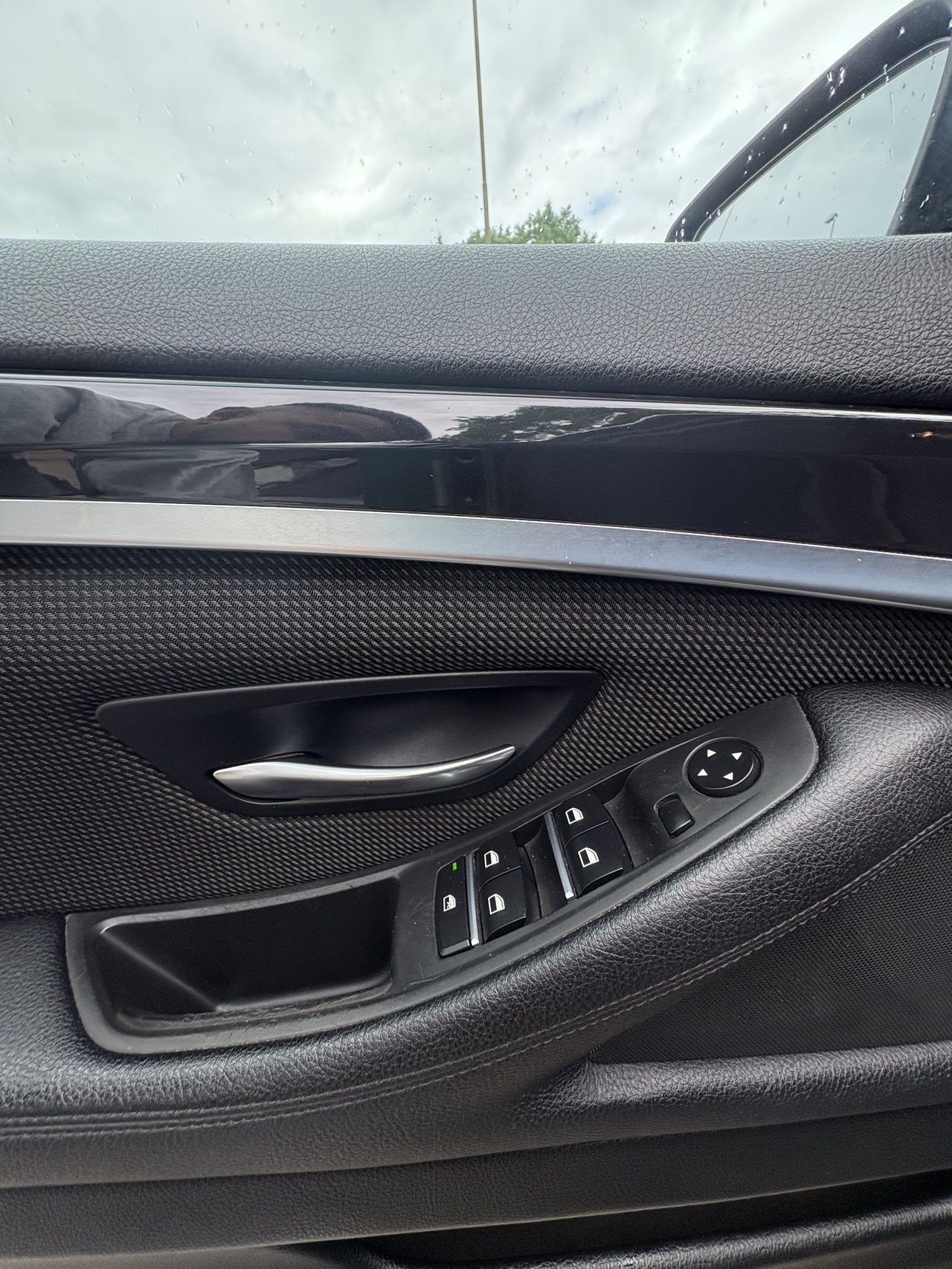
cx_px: 476
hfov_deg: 85.7
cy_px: 634
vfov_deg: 102.1
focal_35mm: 14
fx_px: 513
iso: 100
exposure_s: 1/120
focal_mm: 2.22
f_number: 2.2
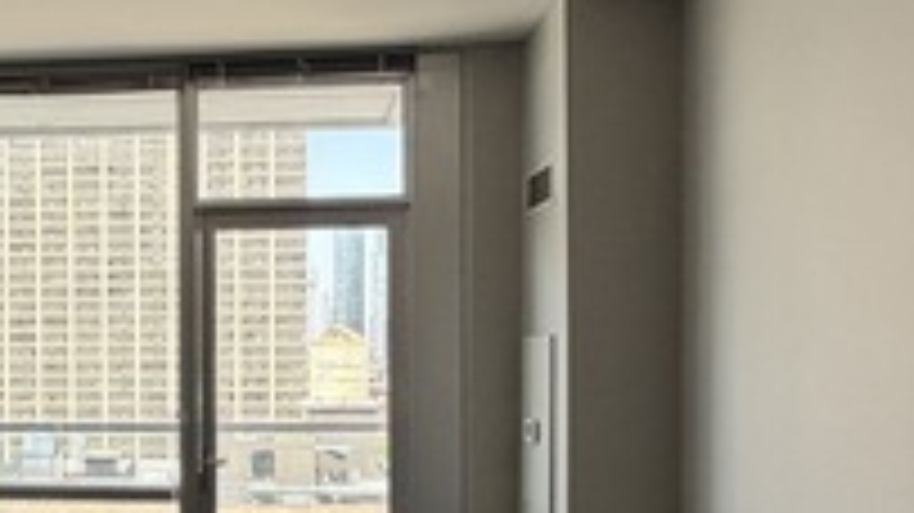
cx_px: 135
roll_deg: +0.2
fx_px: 1211
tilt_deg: -0.9
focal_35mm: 50
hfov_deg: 39.1
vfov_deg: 23.7
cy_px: 371
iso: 100
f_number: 2.2
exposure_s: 1/121
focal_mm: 2.22
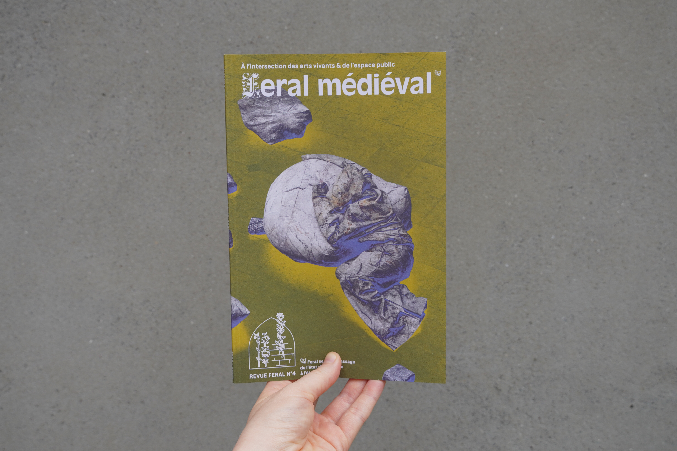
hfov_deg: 49.6
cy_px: 226
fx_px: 733
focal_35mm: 39
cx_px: 338
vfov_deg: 34.2
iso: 100
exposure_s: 1/250
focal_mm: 26
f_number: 5.6
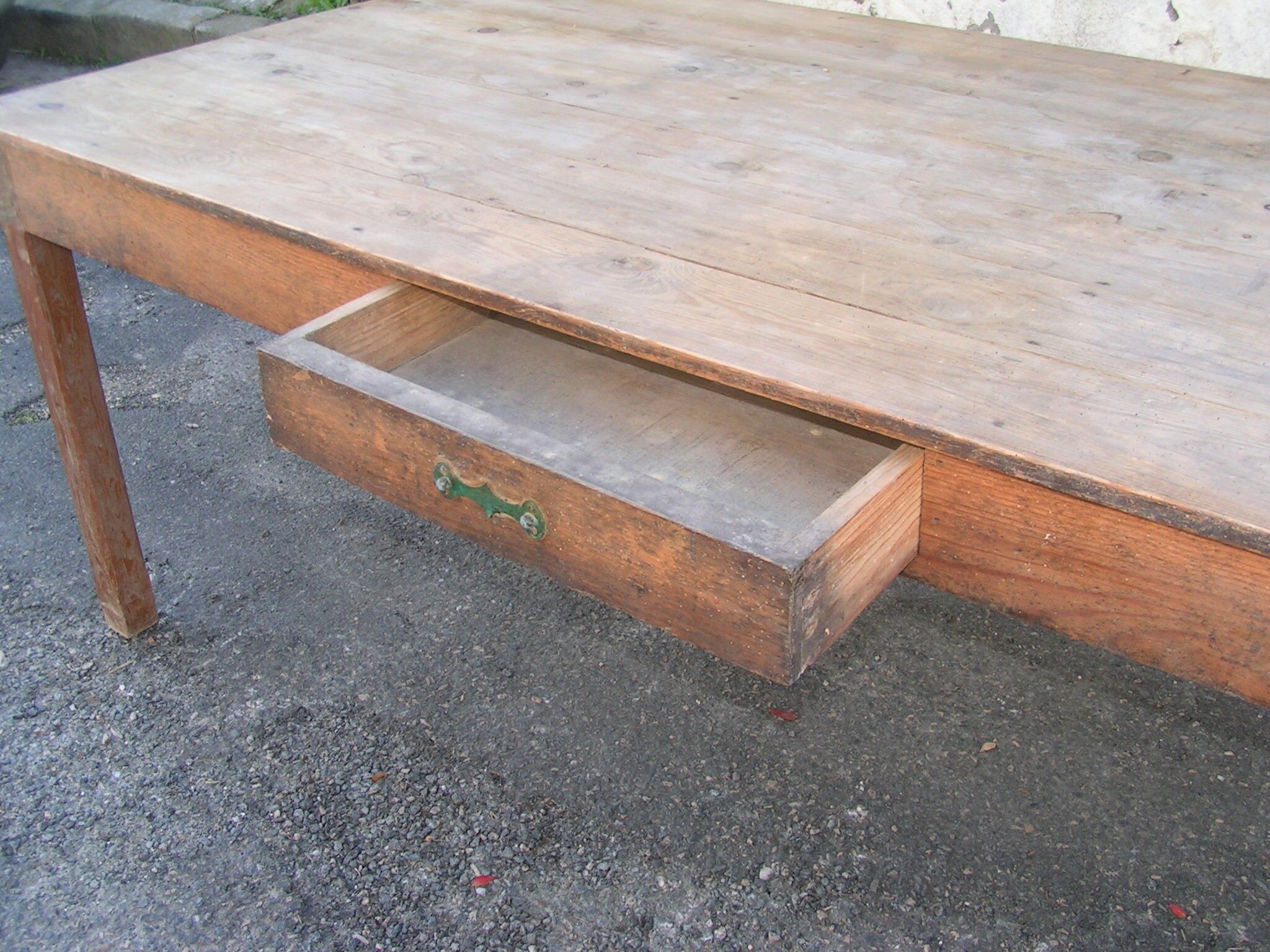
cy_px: 476
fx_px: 1394
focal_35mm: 38
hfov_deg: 49.0
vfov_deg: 37.7
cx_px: 635
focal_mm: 5.8
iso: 50
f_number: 5.6
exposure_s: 1/50
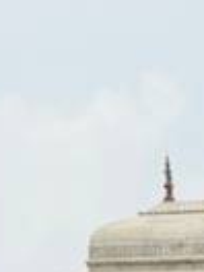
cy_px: 511
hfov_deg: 6.4
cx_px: 202
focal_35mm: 233
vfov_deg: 8.2
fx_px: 1831
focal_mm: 6.76
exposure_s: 1/7143
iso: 64
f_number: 1.78
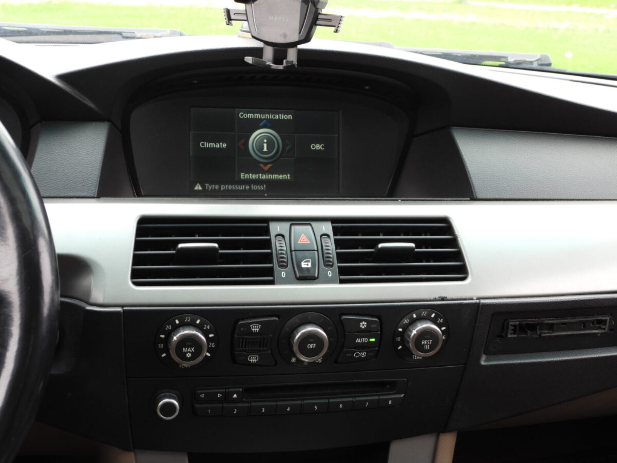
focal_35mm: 55
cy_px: 232
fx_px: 980
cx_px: 308
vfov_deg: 26.6
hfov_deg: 34.9
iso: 160
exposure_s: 1/30
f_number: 3.5
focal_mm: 9.8
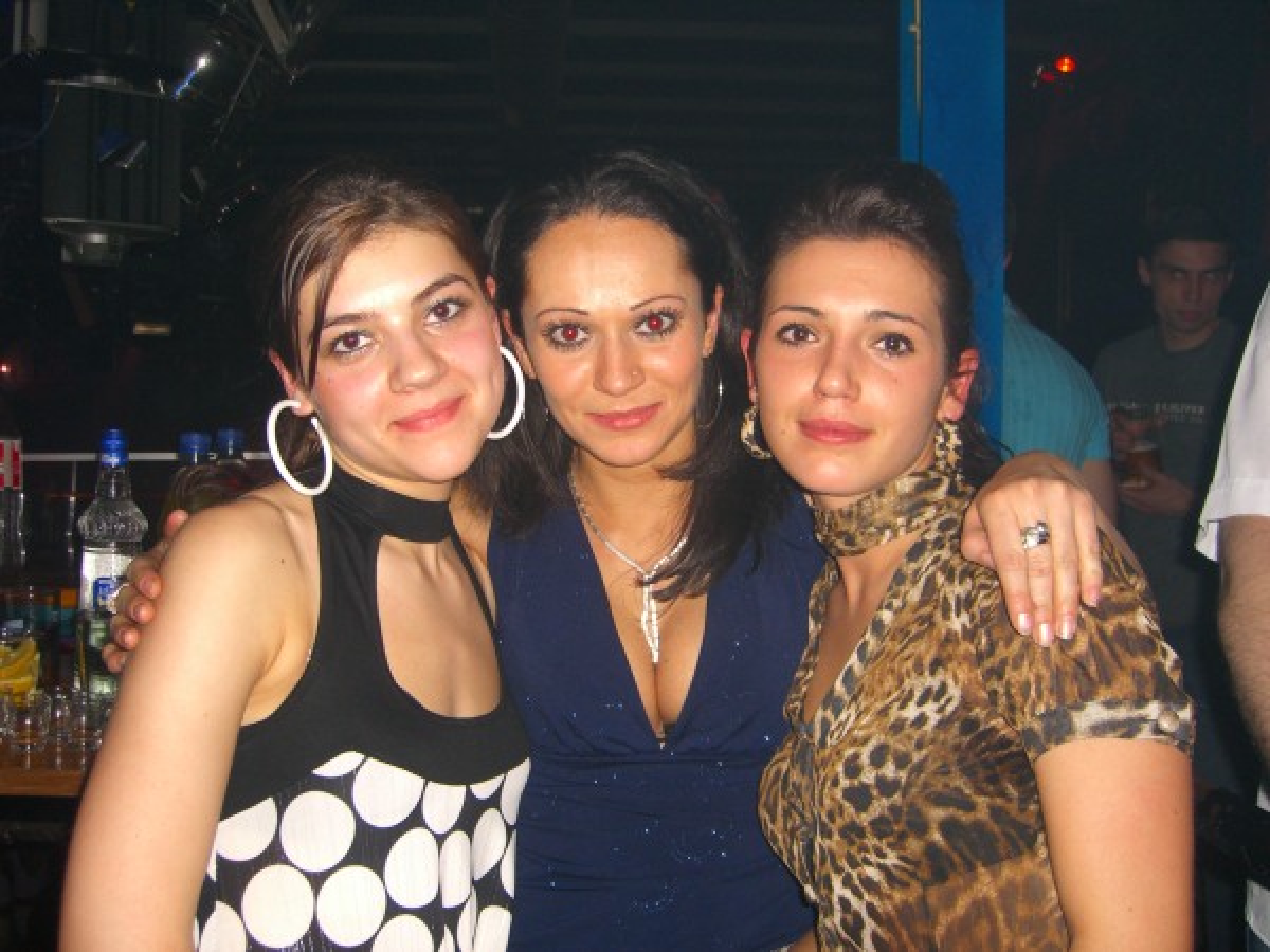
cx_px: 635
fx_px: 1394
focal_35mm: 38
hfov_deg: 49.0
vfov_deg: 37.7
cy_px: 476
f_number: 2.8
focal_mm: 7.9
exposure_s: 1/60
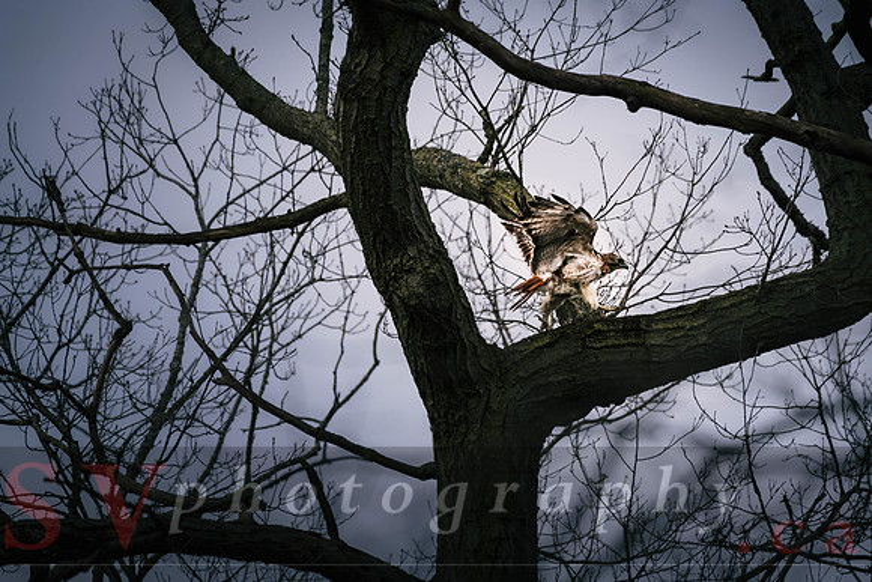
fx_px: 12113
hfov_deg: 4.1
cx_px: 436
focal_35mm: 500
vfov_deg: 2.8
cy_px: 291
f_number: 5.6
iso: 800
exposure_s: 1/640
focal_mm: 500
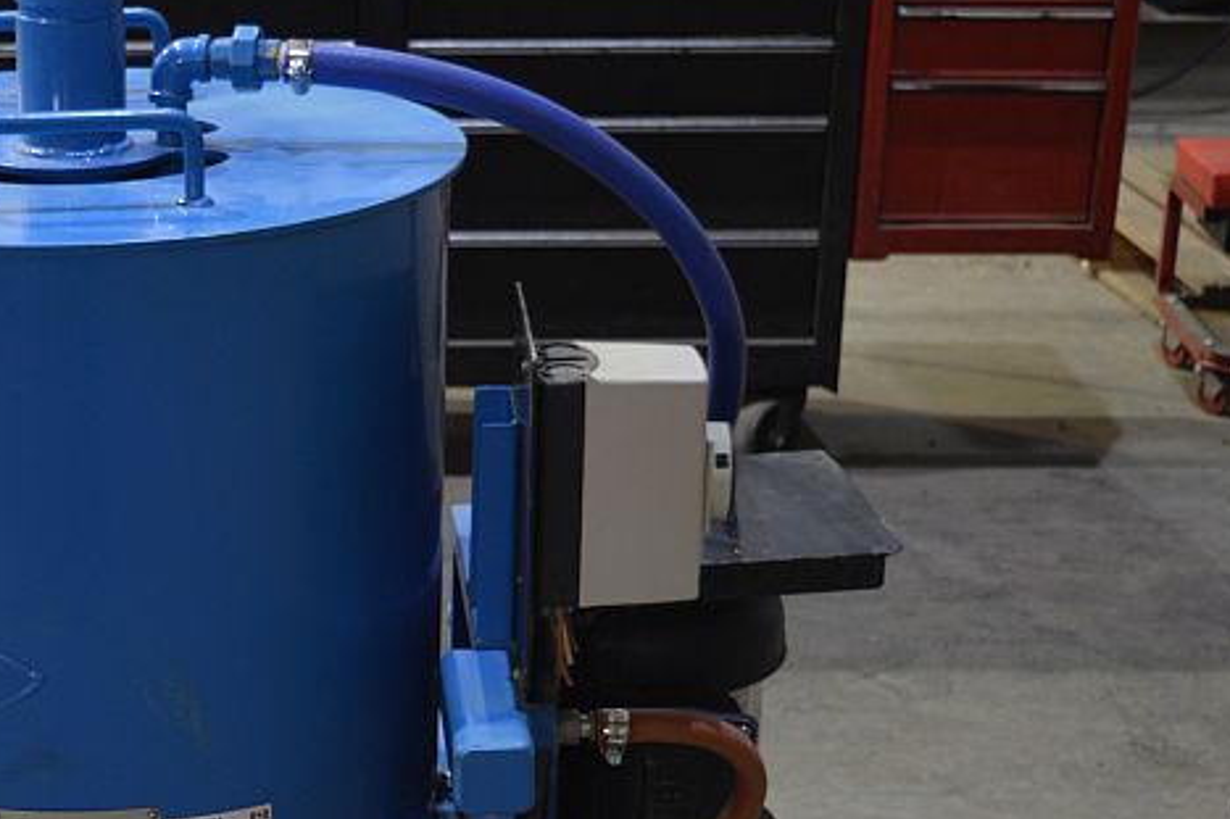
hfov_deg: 21.3
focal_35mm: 93
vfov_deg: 14.5
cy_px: 754
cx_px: 53
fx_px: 3179
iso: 400
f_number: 4.2
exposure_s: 1/20
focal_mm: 29
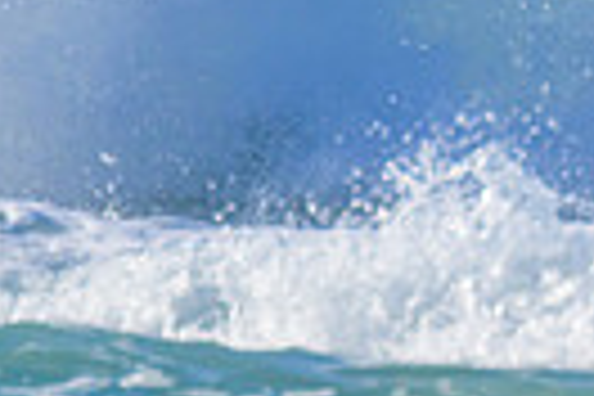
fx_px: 59907
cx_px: 1179
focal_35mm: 3631
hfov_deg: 0.6
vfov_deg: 0.4
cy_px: -200
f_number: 11
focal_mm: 800
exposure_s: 1/2000
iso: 1000
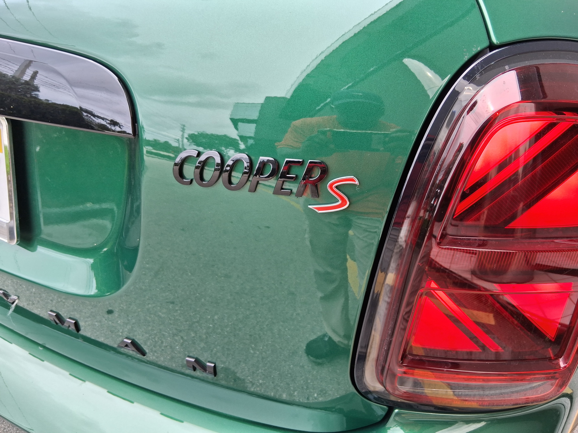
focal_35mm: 26
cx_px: 289
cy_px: 216
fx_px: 434
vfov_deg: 53.1
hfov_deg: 67.3
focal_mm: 3.98
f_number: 1.8
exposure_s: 1/100
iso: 25
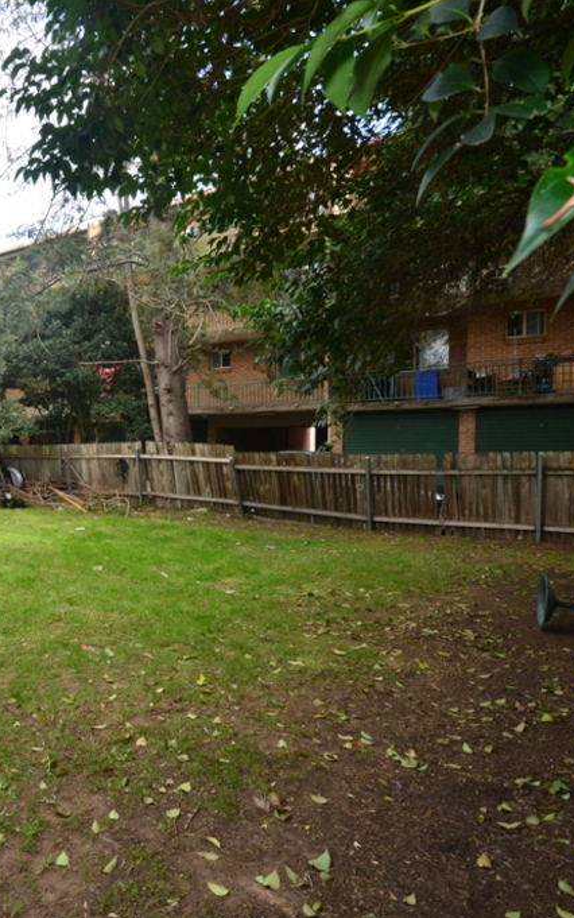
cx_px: 53
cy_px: 459
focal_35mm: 23
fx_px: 575
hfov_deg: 47.4
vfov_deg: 77.1
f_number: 4
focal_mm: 10
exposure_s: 1/60
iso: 220
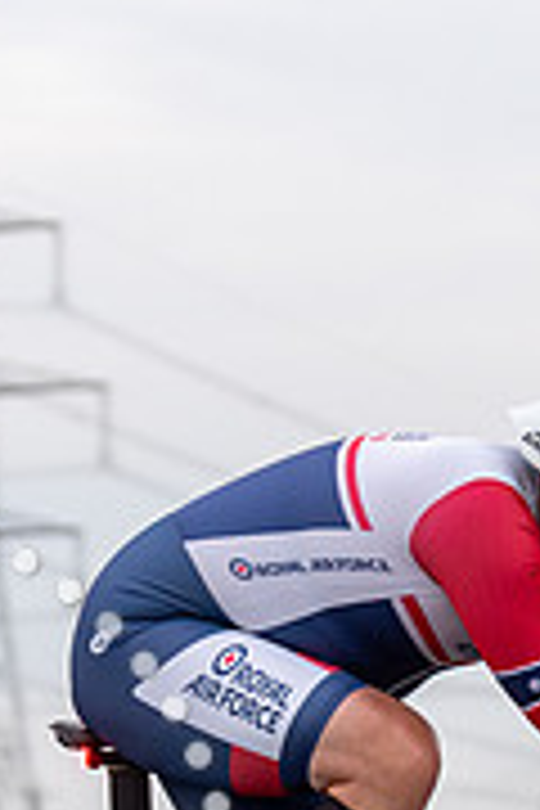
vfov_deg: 7.6
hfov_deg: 5.0
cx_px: 740
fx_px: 6097
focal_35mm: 271
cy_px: 832
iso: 1600
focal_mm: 72
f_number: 3.2
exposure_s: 1/800
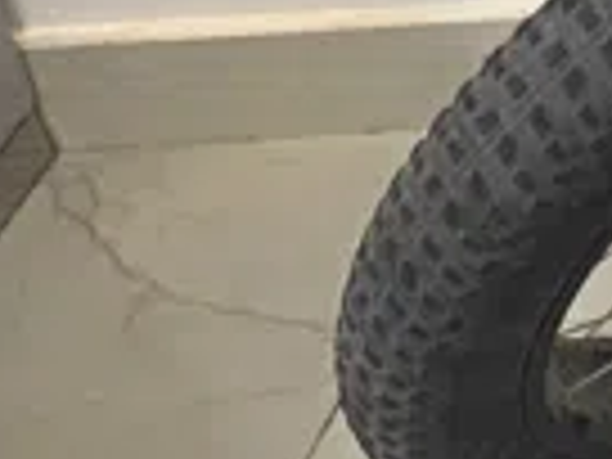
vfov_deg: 7.5
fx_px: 3465
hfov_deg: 8.3
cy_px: -189
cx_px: 1922
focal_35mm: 196
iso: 160
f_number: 1.8
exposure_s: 1/50
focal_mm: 4.25
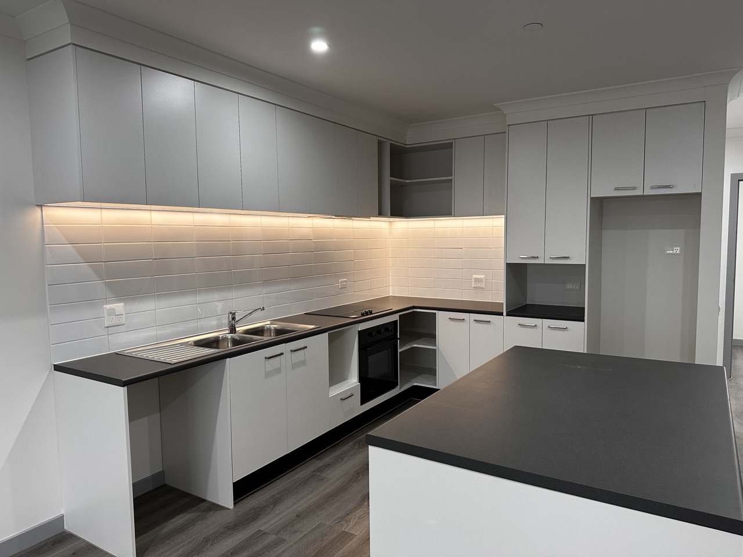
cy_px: 278
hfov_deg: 71.6
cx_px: 372
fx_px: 515
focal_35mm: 24
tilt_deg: -4.6
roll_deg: +0.7
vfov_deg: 56.8
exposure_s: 1/100
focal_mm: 6.86
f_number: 1.78
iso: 160
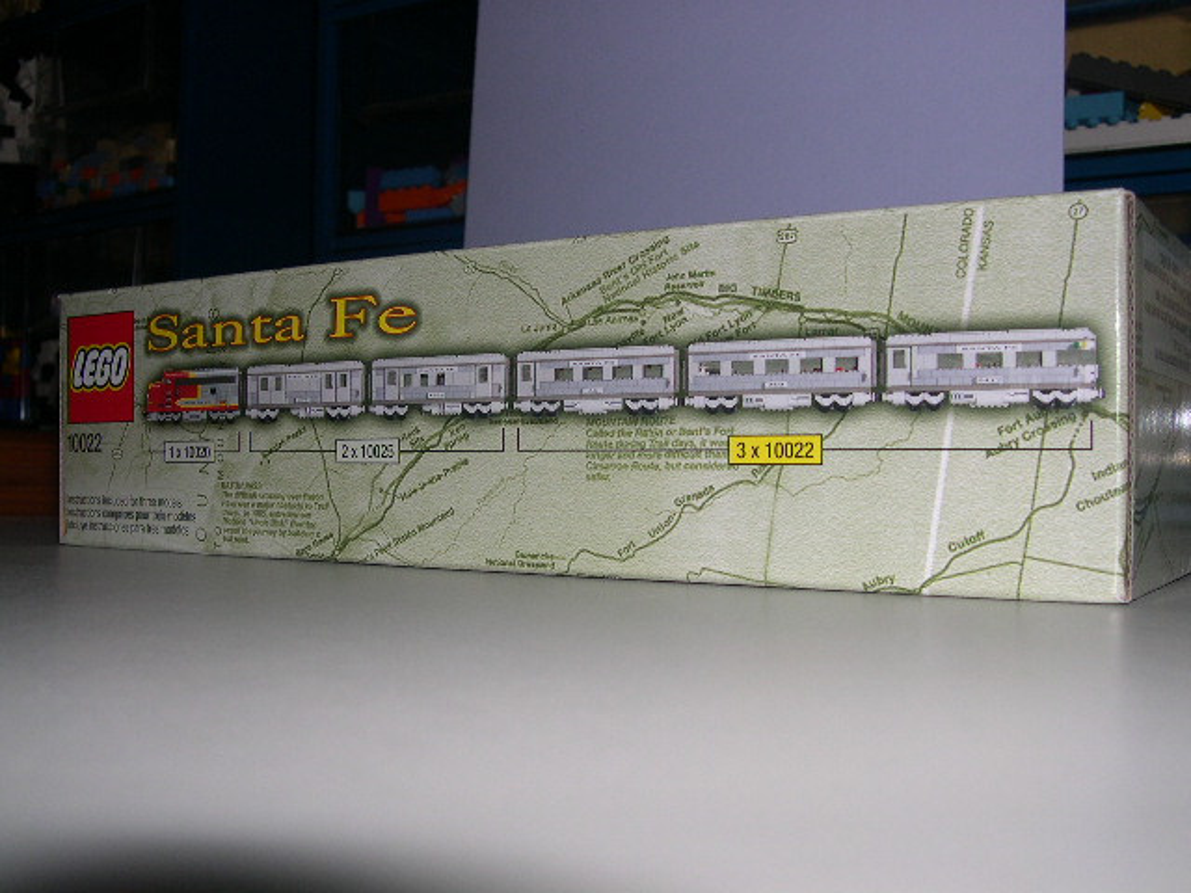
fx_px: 1307
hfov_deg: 49.0
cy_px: 446
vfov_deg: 37.7
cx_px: 596
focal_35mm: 38
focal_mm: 8
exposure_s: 1/60
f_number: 7.6
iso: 100
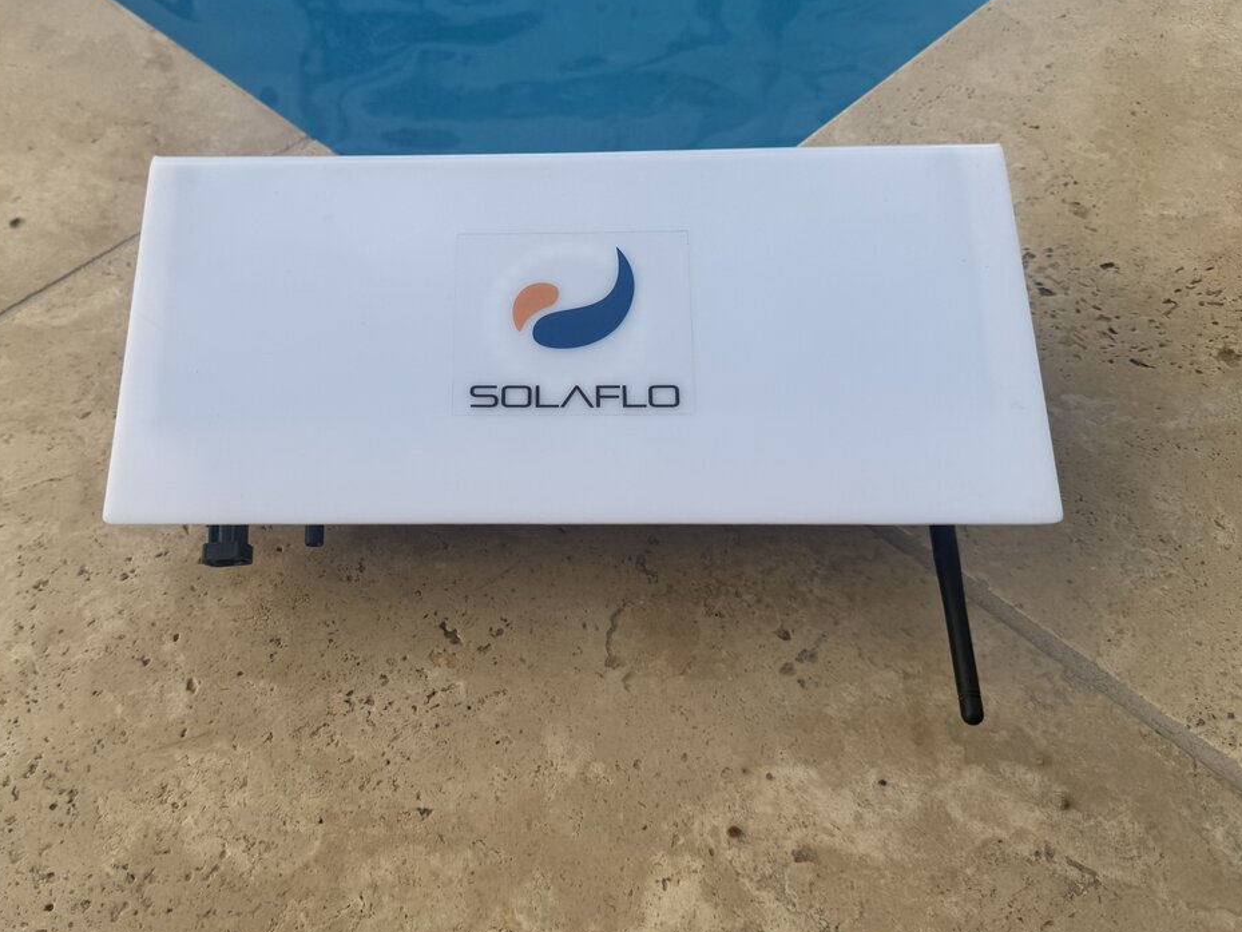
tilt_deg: -52.4
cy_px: 440
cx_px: 508
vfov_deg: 45.4
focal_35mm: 31
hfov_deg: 58.0
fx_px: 1112
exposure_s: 1/1488
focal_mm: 6.76
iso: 80
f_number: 1.78
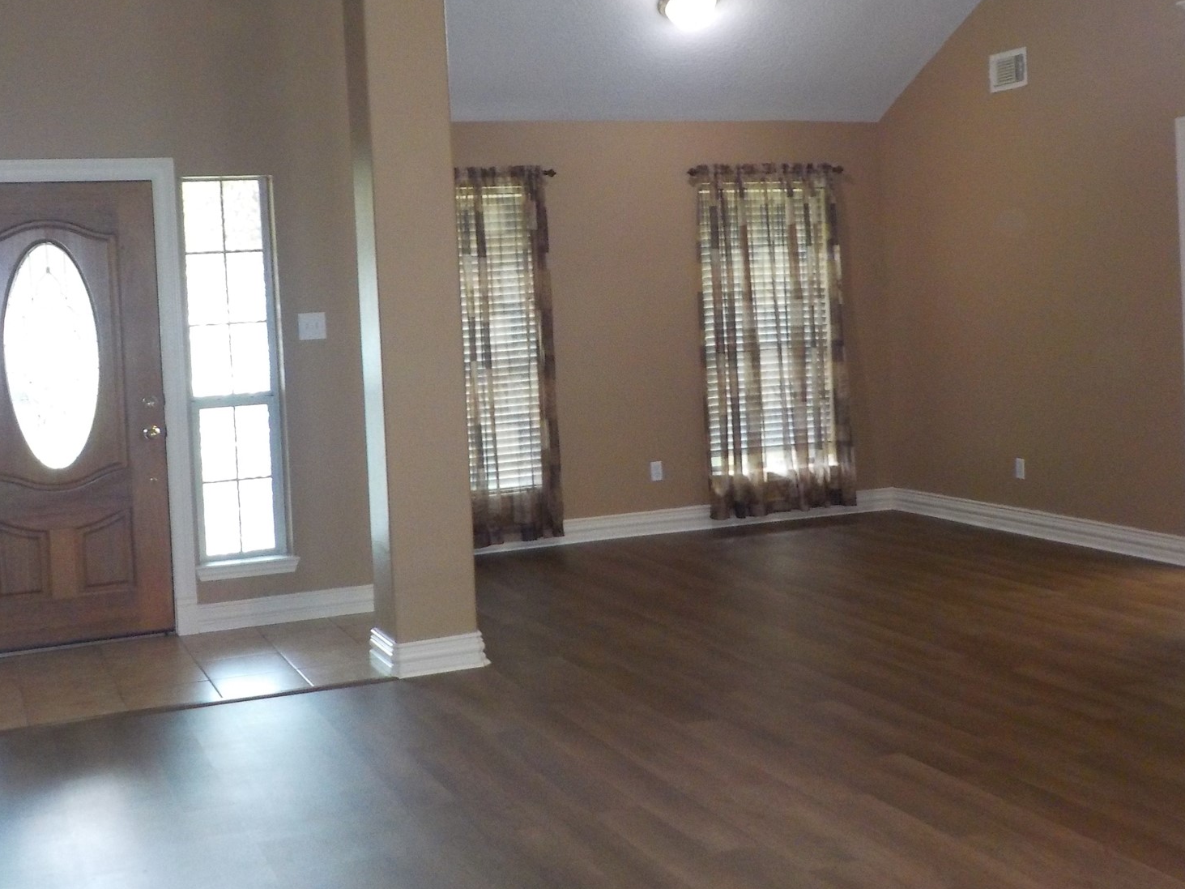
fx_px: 1438
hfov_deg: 44.8
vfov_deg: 34.1
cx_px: 591
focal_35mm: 42
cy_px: 327
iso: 360
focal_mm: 4.1
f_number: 3.3
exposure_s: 1/30
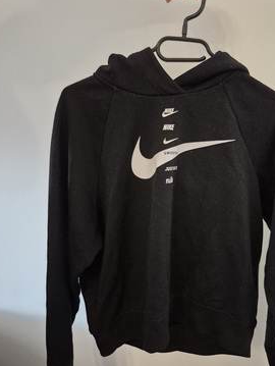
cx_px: 178
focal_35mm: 32
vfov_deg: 56.8
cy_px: 185
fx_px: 338
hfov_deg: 43.8
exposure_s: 1/50
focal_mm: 5.4
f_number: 1.8
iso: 1600
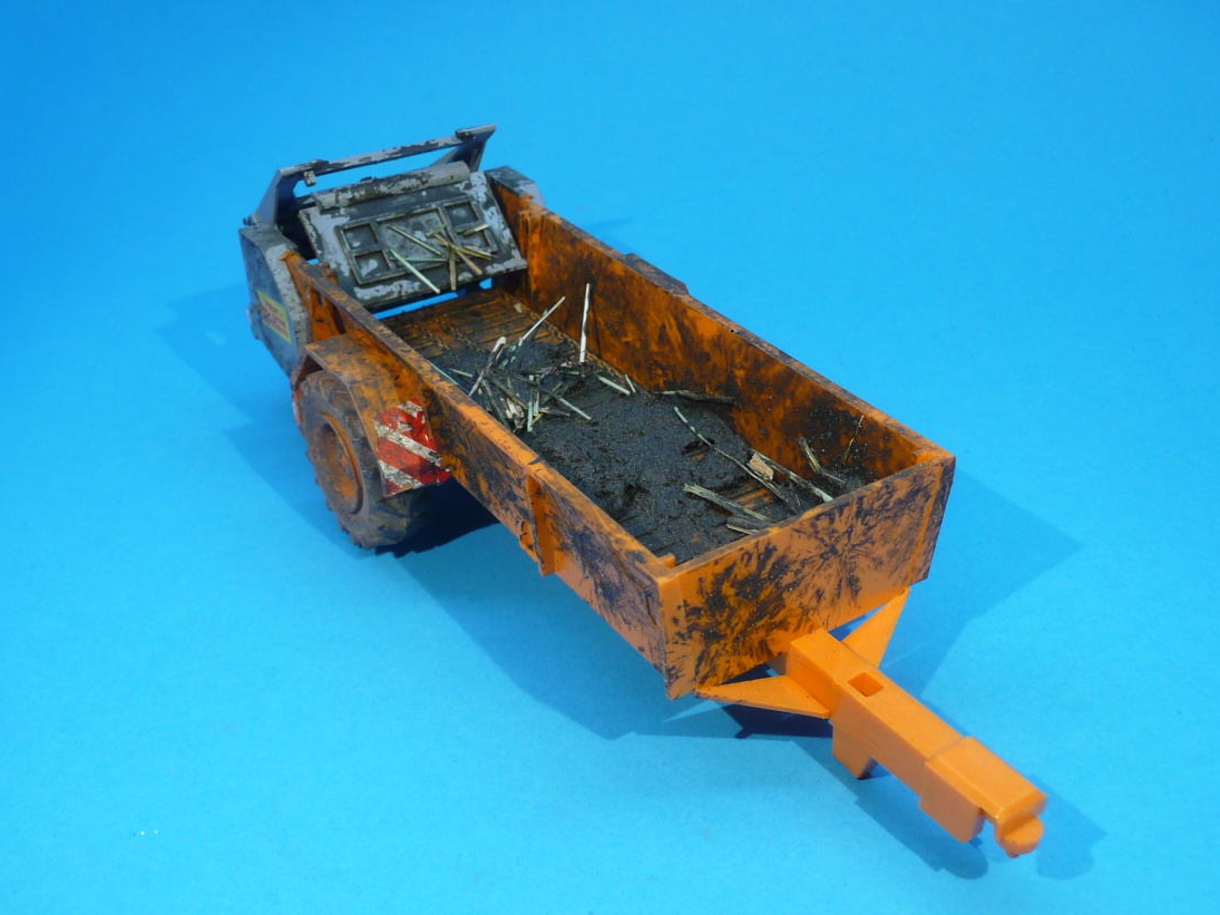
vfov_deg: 39.6
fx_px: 1269
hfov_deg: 51.2
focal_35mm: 36
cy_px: 490
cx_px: 691
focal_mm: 4.6
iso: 100
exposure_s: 1/60
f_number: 3.3
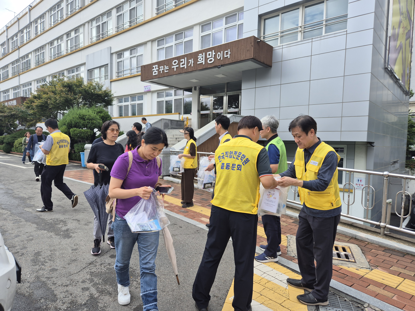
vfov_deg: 58.9
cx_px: 208
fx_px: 276
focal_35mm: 23
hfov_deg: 73.9
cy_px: 156
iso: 25
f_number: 1.8
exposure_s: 1/932
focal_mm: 5.4
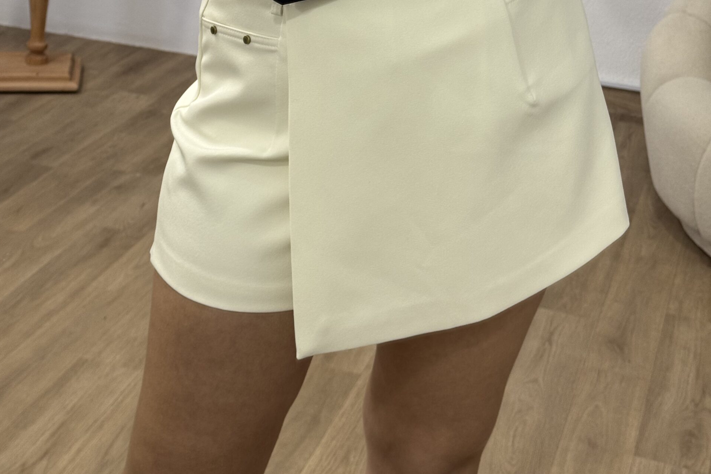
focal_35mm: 67
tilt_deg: -30.3
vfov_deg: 19.7
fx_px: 1323
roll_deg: -3.3
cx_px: 354
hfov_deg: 30.1
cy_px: 0
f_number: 1.78
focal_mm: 6.76
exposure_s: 1/100
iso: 80
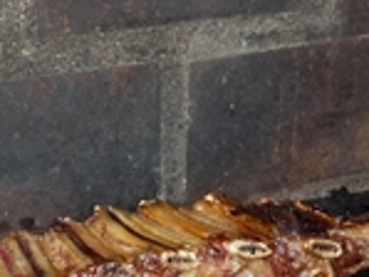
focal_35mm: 118
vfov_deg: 12.3
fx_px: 1259
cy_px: 339
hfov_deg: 16.7
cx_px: 161
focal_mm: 5.6
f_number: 3
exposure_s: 1/30
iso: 100
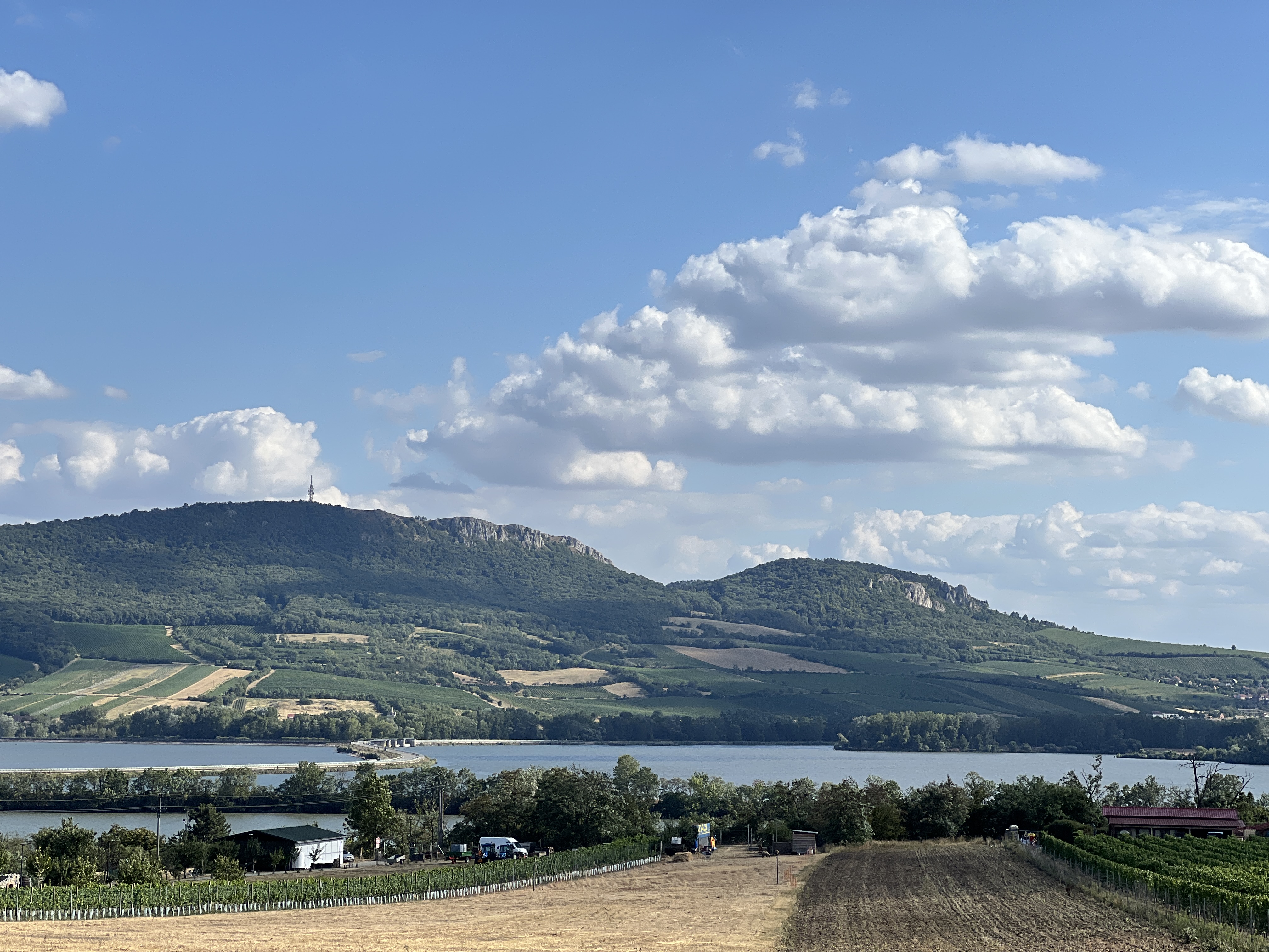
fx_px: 2823
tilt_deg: +4.5
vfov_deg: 19.1
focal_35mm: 77
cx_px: 634
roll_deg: -1.4
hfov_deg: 25.3
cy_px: 476
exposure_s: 1/1277
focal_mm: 9
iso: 32
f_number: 2.8
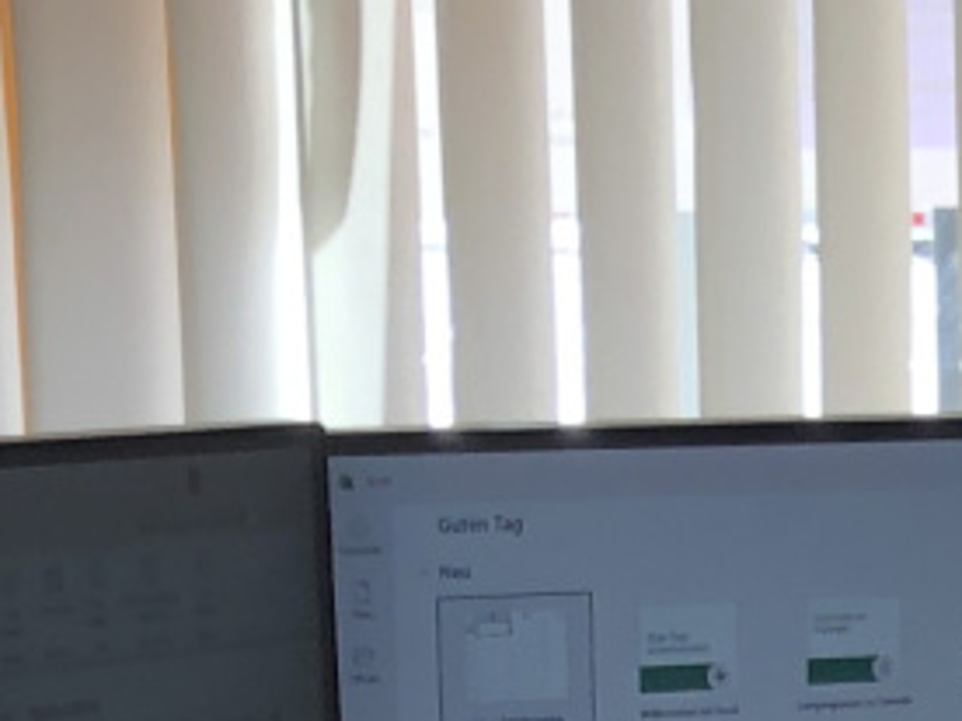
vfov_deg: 6.6
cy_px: 2184
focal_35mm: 203
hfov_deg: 9.5
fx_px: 5641
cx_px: 1457
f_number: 1.8
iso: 32
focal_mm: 4
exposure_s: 1/120
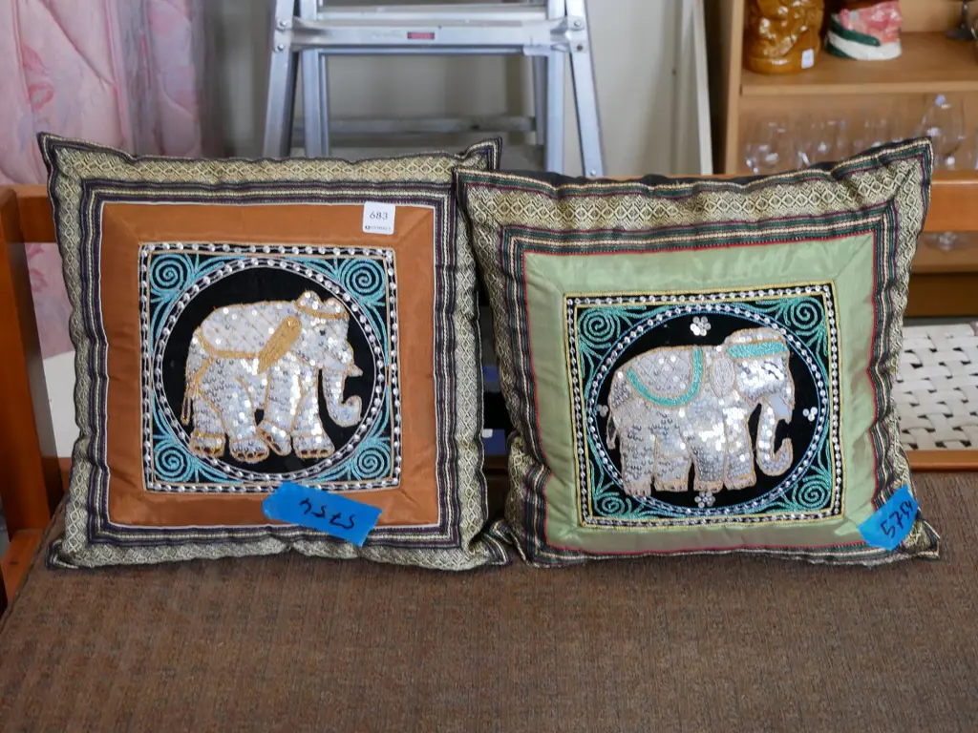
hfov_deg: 35.5
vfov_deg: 27.0
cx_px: 489
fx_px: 1526
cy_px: 366
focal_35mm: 54
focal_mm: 27
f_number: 4.6
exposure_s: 1/60
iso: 1000
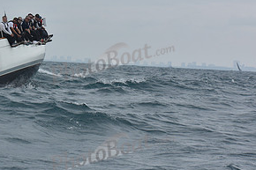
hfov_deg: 12.0
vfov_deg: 8.0
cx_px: 5
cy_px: 28
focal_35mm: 170
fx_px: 1208
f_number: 8
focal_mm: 85
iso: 250
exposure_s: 1/800
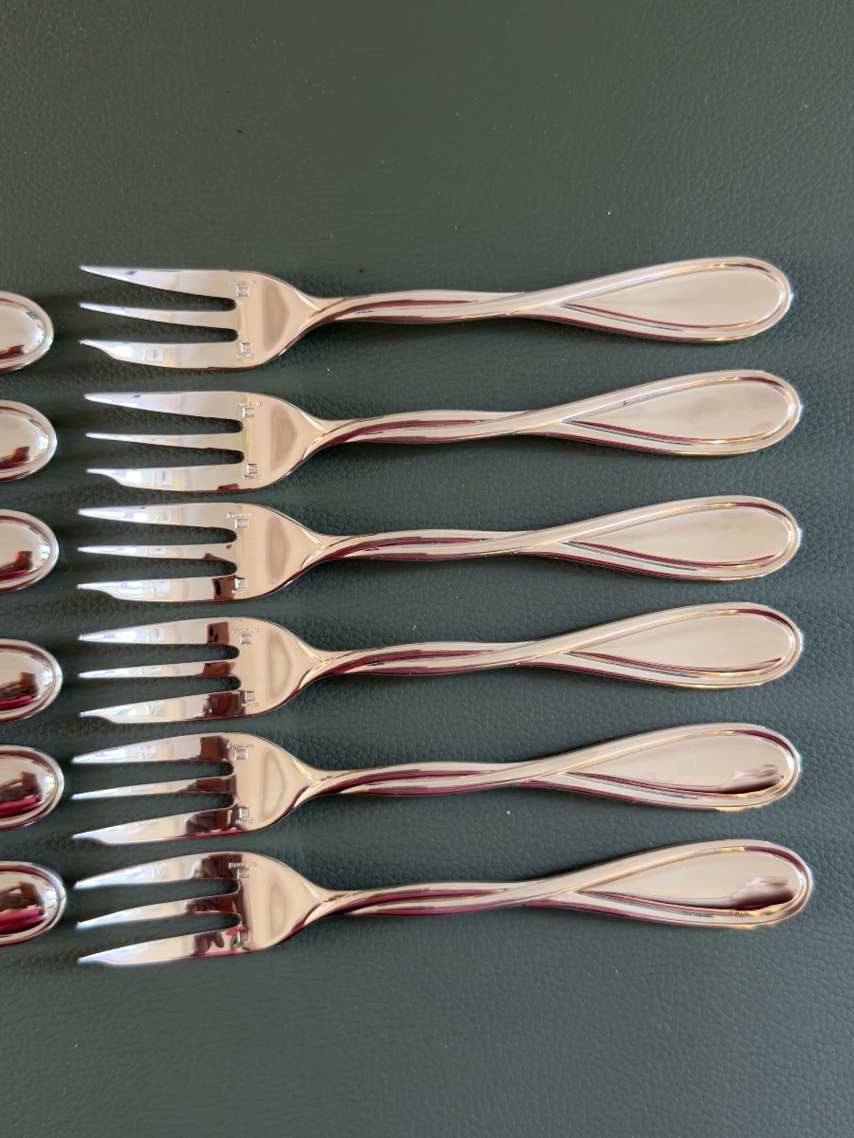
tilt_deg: -86.3
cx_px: 427
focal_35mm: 35
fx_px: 1151
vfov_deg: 52.6
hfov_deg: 40.7
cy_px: 569
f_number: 1.78
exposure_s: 1/40
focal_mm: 6.76
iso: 400
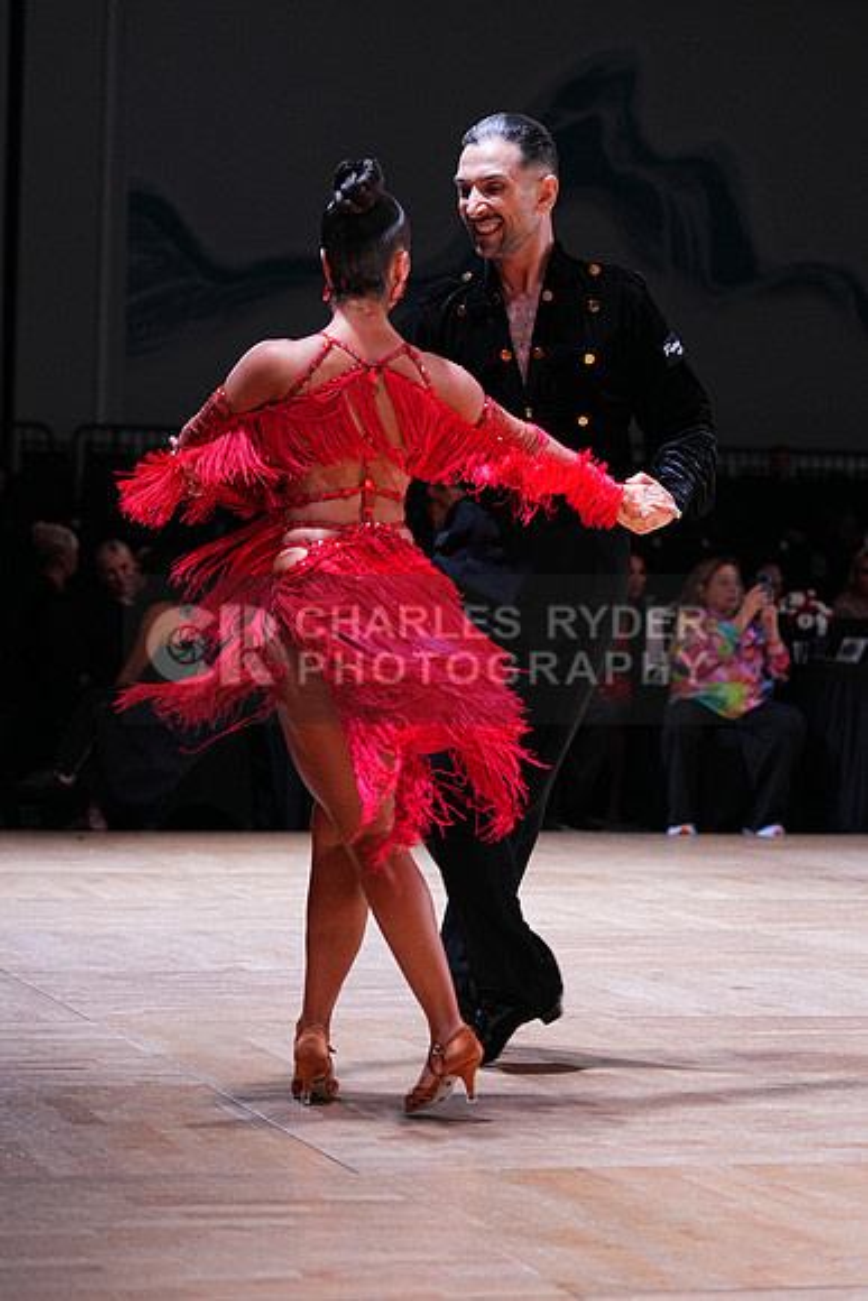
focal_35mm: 105
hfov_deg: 13.0
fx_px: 3795
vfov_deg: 19.5
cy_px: 650
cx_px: 434
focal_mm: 105
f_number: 4
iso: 1600
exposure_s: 1/400
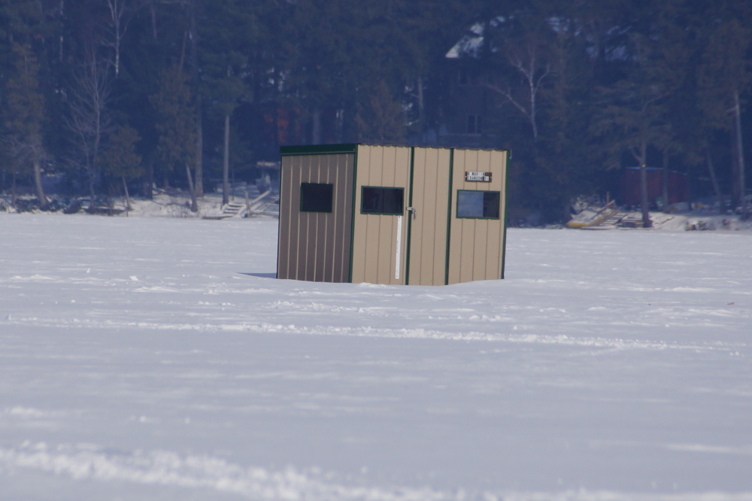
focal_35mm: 375
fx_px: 7830
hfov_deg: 5.5
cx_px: 376
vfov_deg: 3.7
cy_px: 250
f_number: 6.3
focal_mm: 250
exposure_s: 1/400
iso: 100
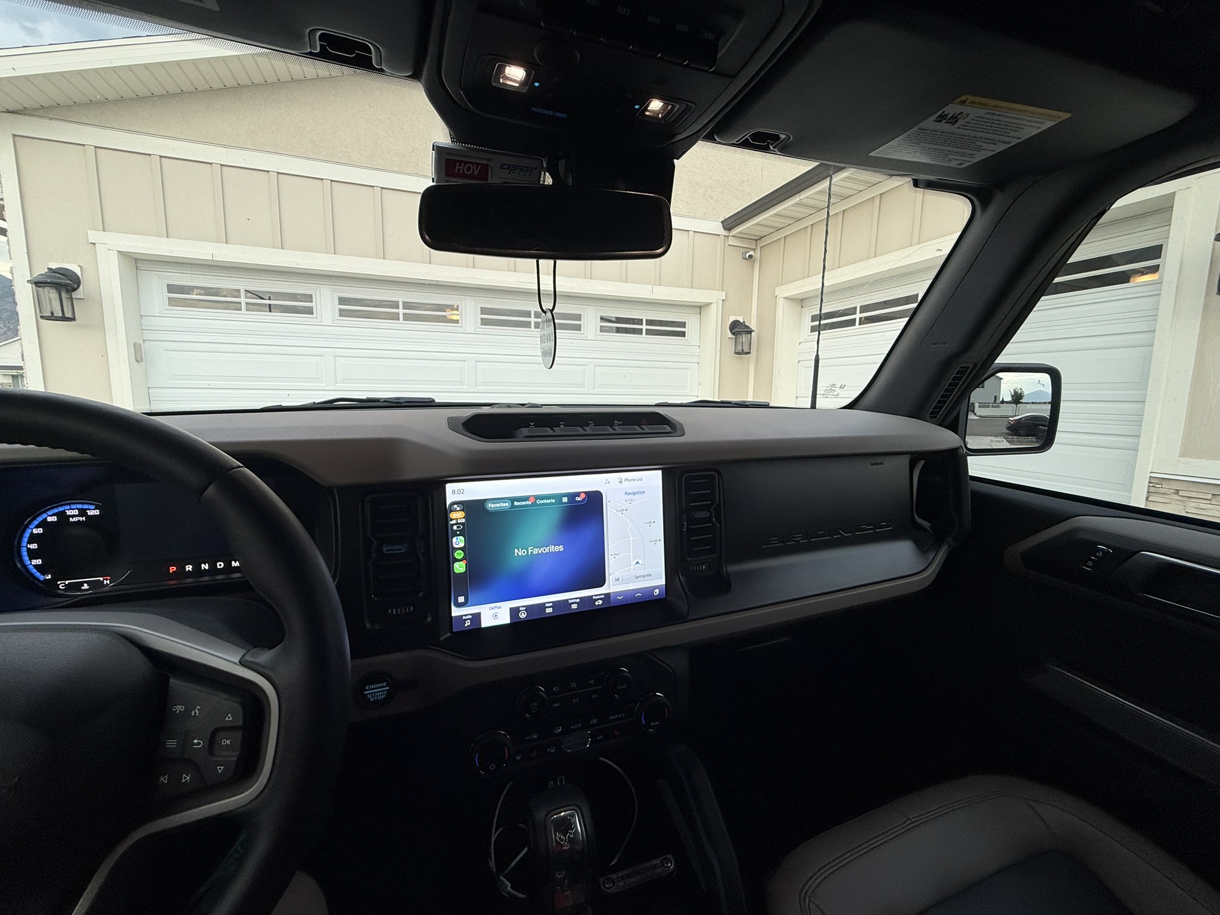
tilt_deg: -6.9
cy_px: 458
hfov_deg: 102.1
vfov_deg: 85.7
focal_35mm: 14
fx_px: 493
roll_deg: -1.3
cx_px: 610
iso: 40
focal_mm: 2.22
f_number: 2.2
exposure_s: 1/99
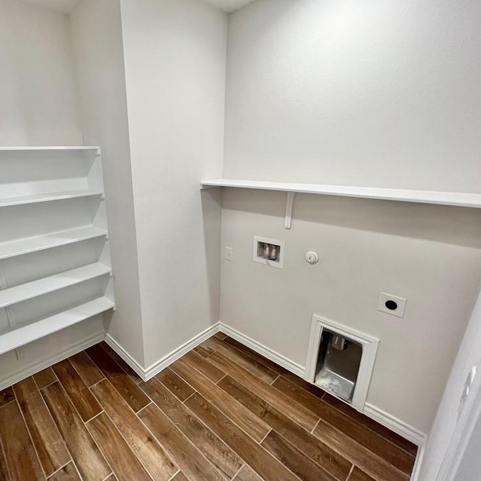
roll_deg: +2.3
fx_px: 252
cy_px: 235
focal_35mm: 16
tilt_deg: -18.3
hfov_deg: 84.9
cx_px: 167
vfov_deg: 87.4
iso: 200
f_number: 1.8
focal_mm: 1.57
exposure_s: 1/120
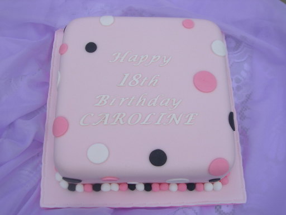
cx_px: 143
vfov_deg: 37.7
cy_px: 108
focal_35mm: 38
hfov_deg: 49.0
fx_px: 314
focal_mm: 7.8
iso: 50
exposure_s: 1/166
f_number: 4.8
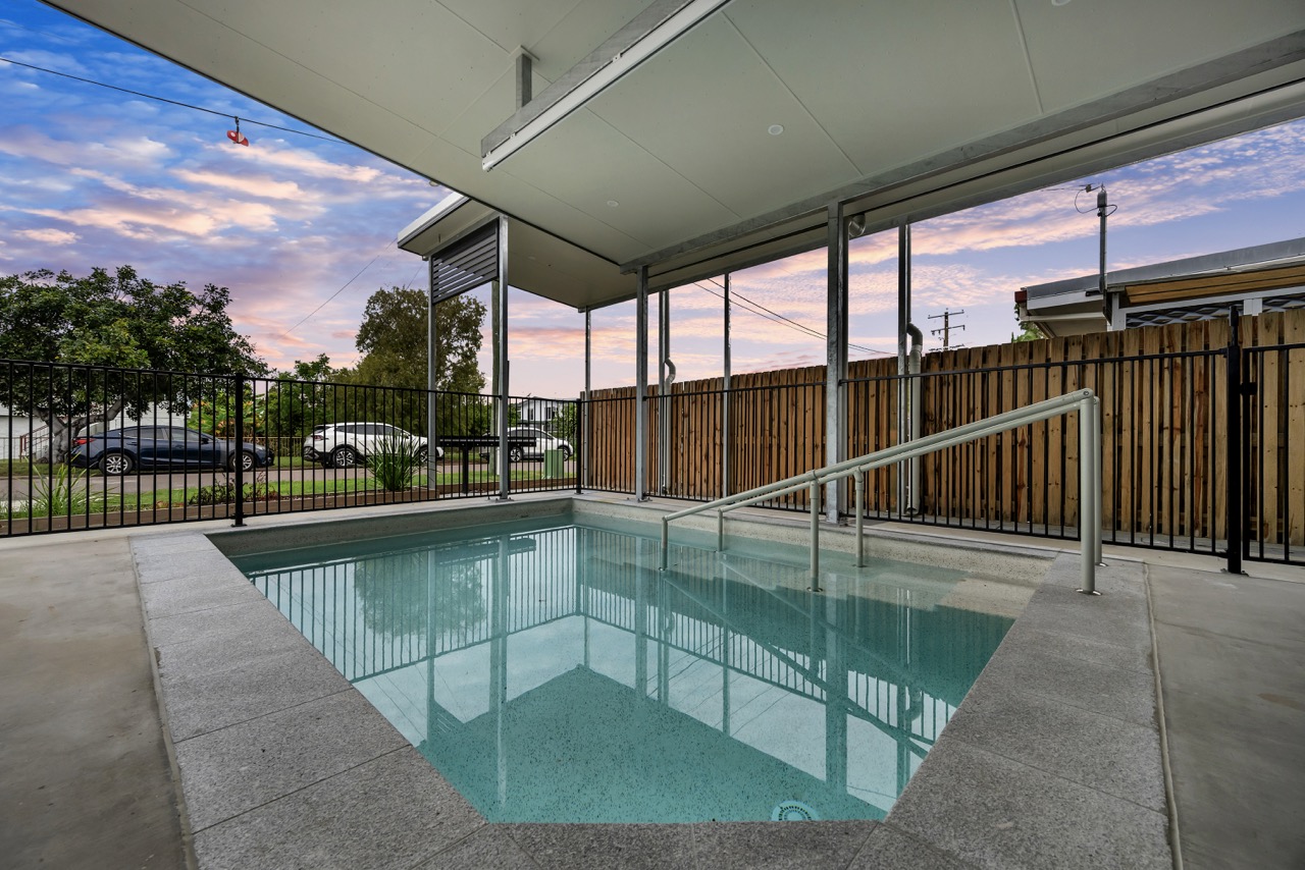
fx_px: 508
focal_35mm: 14
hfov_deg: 104.2
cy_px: 435
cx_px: 652
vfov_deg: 81.2
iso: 800
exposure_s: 1/250
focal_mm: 14
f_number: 8
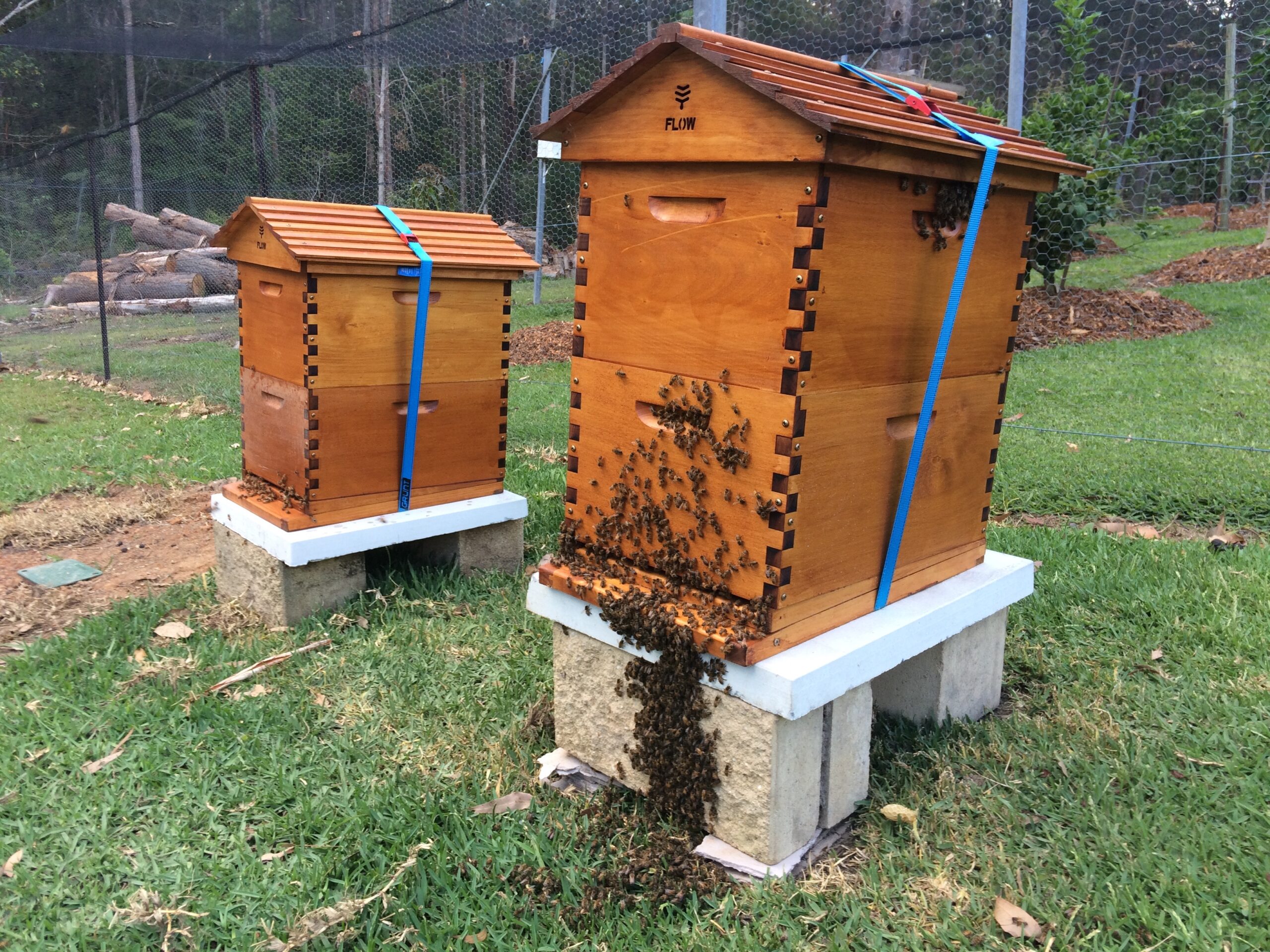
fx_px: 1064
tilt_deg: -16.3
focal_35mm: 29
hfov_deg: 61.7
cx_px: 635
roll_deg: -2.6
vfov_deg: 48.2
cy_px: 476
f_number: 2.2
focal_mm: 4.15
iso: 32
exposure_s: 1/115
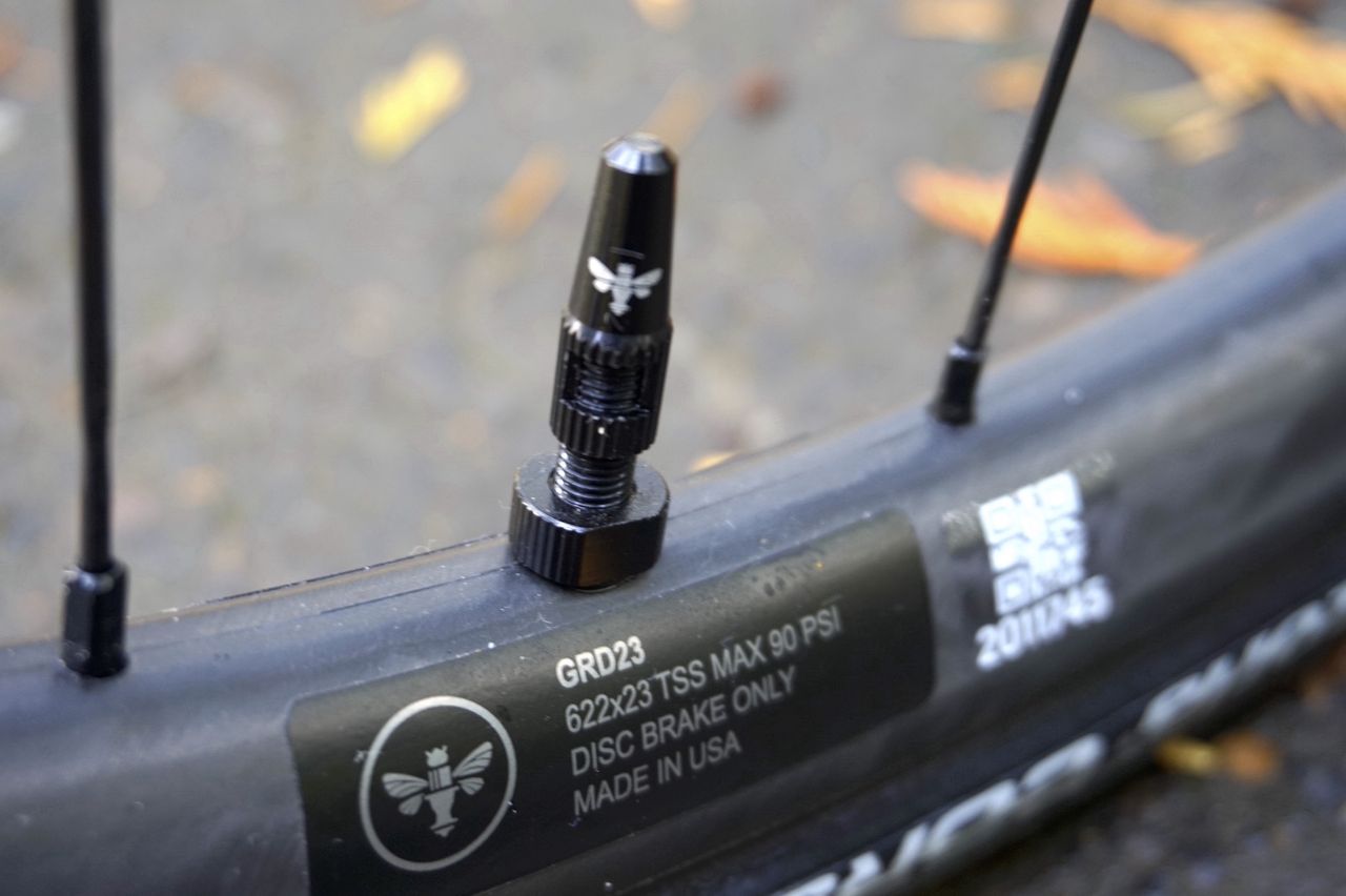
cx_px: 673
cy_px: 448
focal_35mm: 46
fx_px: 1738
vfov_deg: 28.9
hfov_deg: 42.3
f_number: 5
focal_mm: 31
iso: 200
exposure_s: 1/13
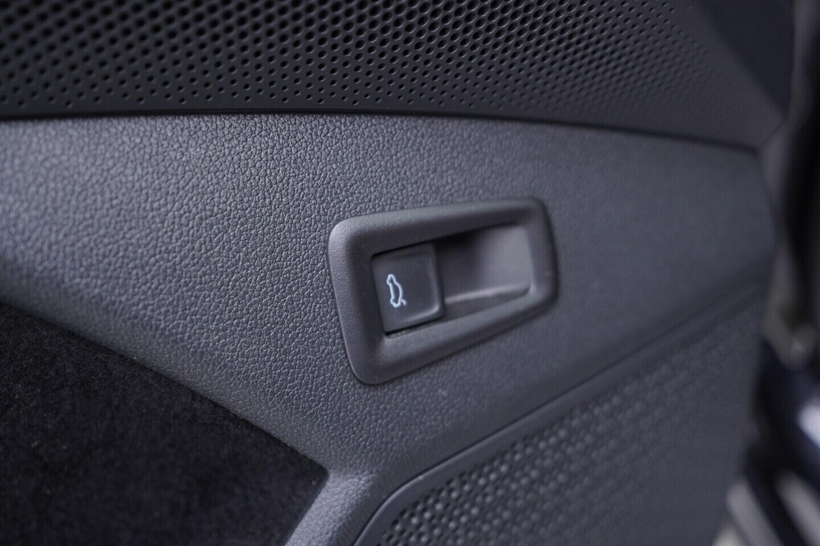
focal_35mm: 36
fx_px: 820
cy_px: 273
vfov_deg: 36.9
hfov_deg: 53.1
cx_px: 410
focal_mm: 24
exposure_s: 1/40
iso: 500
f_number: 2.8
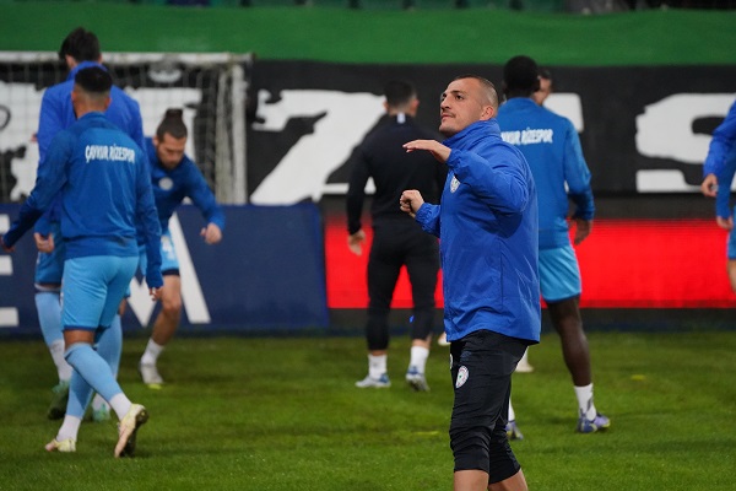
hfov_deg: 8.3
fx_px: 5049
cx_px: 368
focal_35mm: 247
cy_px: 246
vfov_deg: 5.6
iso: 12800
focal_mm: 247
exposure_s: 1/2000
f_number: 5.6
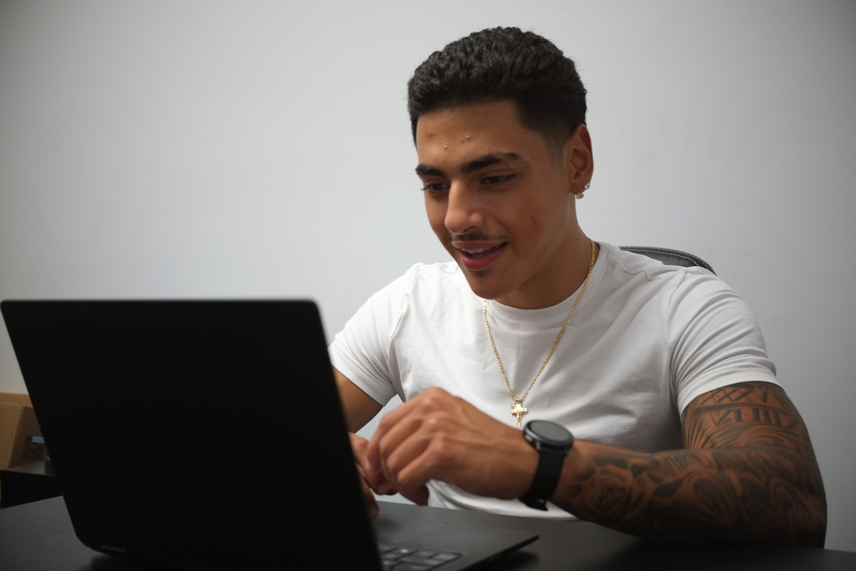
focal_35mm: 41
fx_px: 975
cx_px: 428
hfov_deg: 47.4
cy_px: 286
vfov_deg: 32.6
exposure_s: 1/34
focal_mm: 27
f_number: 2.8
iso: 400
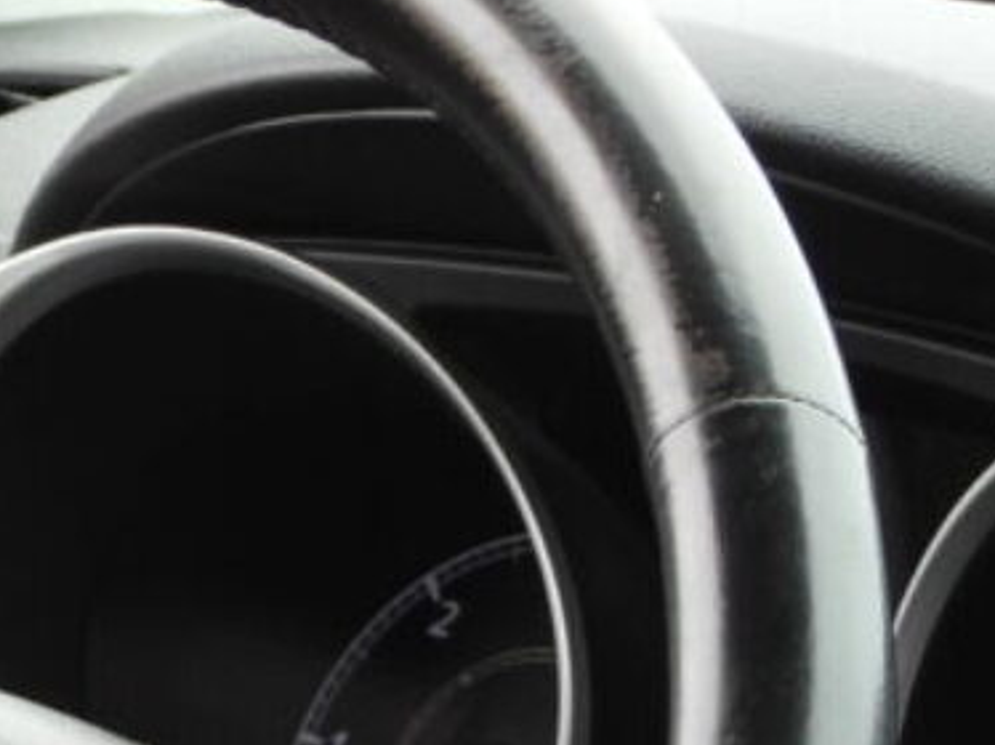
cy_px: 1195
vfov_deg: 4.3
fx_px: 9853
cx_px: -263
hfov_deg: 5.7
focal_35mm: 343
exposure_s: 1/100
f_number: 3.5
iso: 100
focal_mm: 14.4
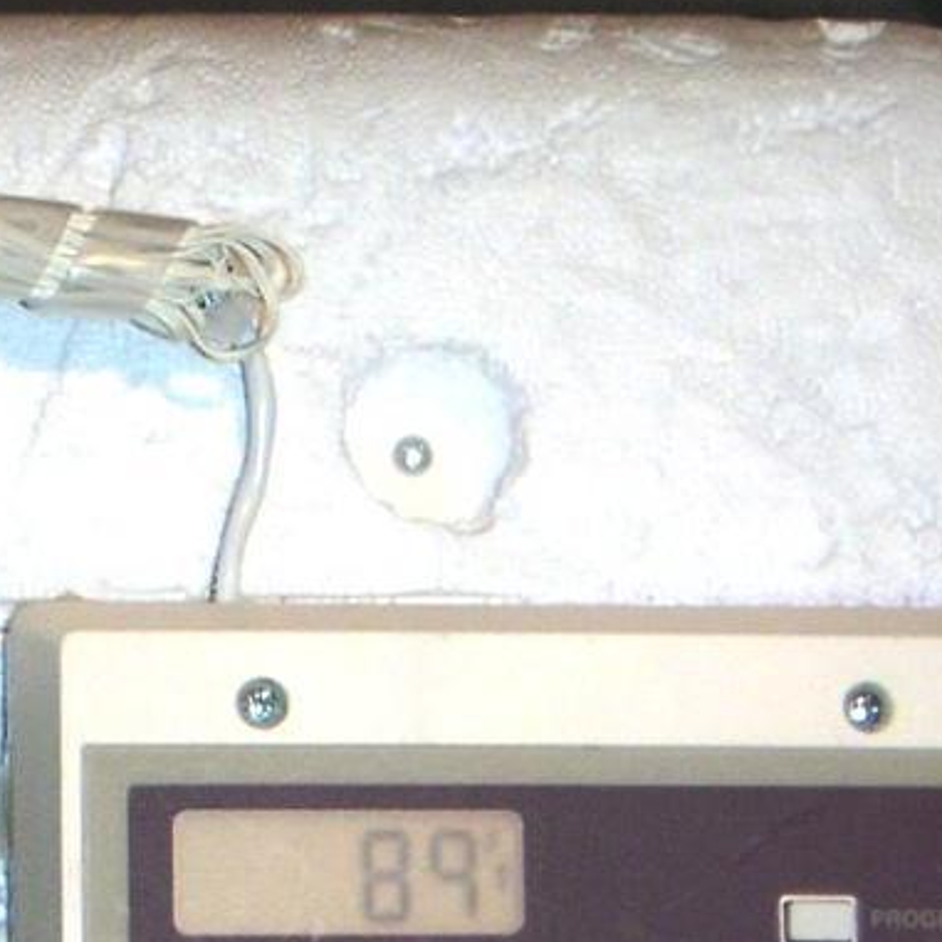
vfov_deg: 16.4
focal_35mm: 103
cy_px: 1036
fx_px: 3171
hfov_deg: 16.4
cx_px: -93
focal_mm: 5.7
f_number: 2.8
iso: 160
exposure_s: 1/45
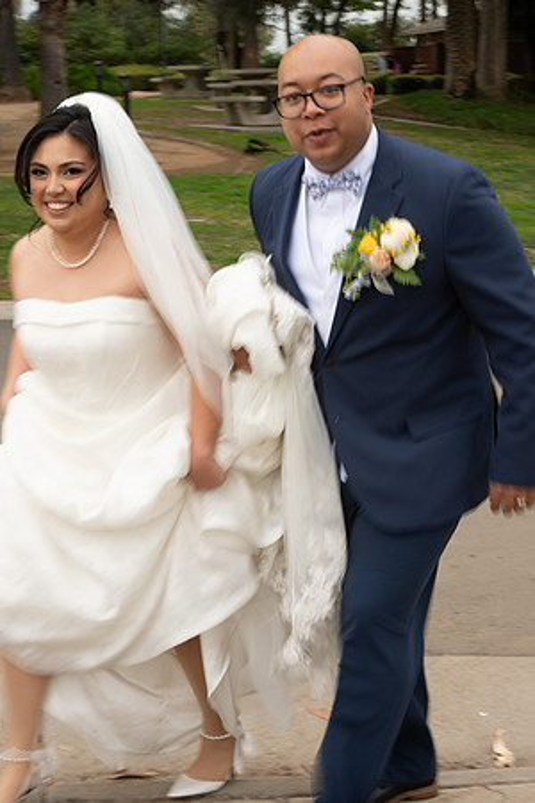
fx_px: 1560
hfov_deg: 19.5
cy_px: 402
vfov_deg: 28.8
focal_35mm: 70
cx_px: 268
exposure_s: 1/25
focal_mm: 70
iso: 640
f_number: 18
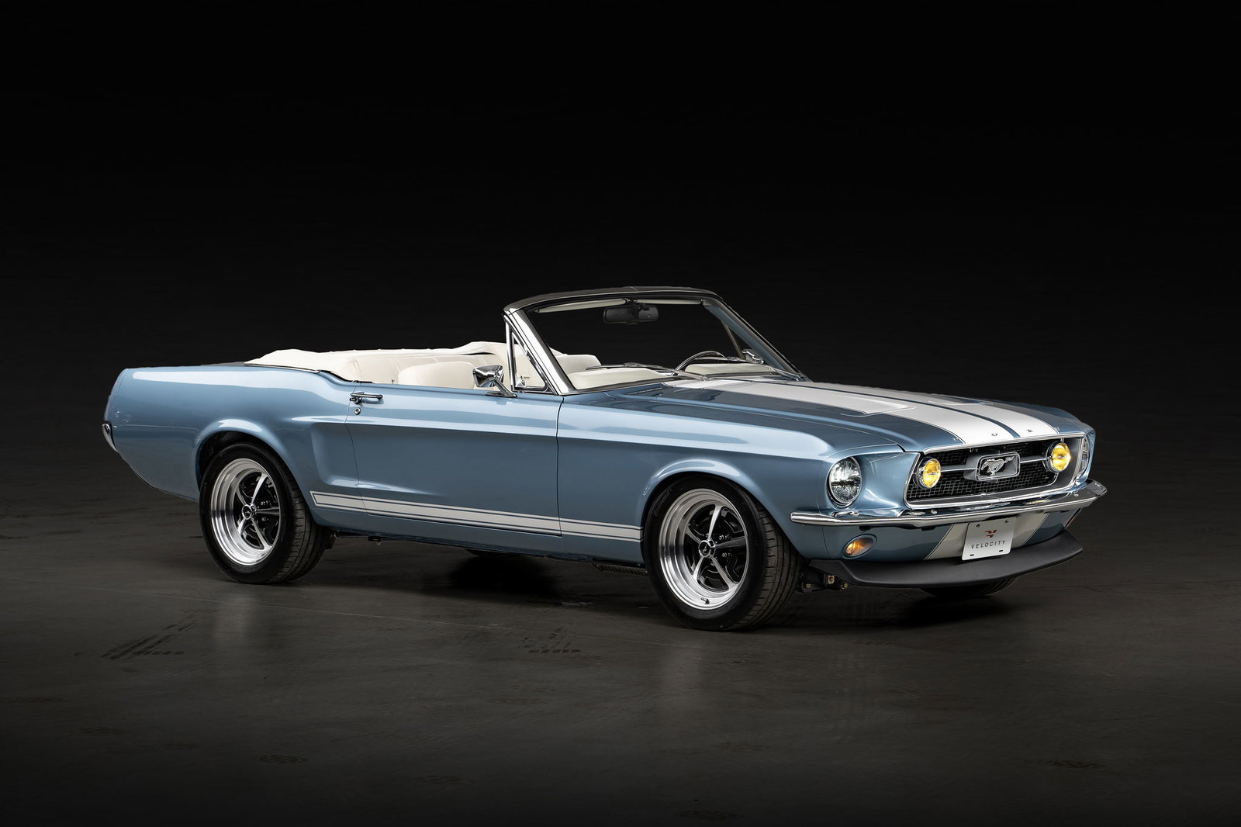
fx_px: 3619
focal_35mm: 105
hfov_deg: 19.5
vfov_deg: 13.0
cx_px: 620
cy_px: 414
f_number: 8
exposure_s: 4
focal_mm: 105
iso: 100
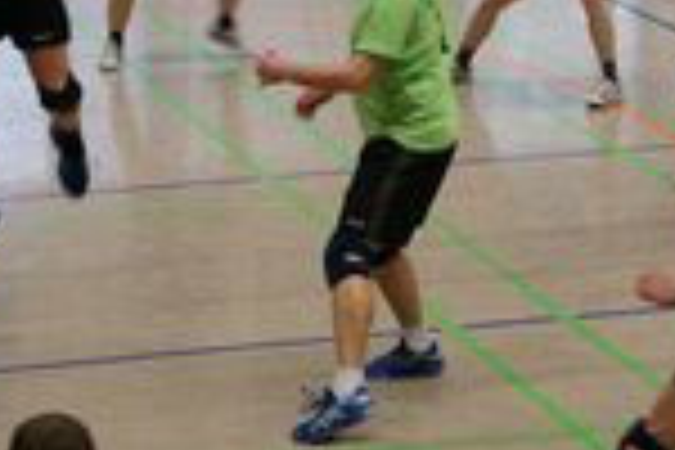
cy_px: -83
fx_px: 3750
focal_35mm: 200
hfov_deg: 10.3
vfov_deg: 6.8
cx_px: 486
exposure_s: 1/45
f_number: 4.5
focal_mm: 40
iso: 800
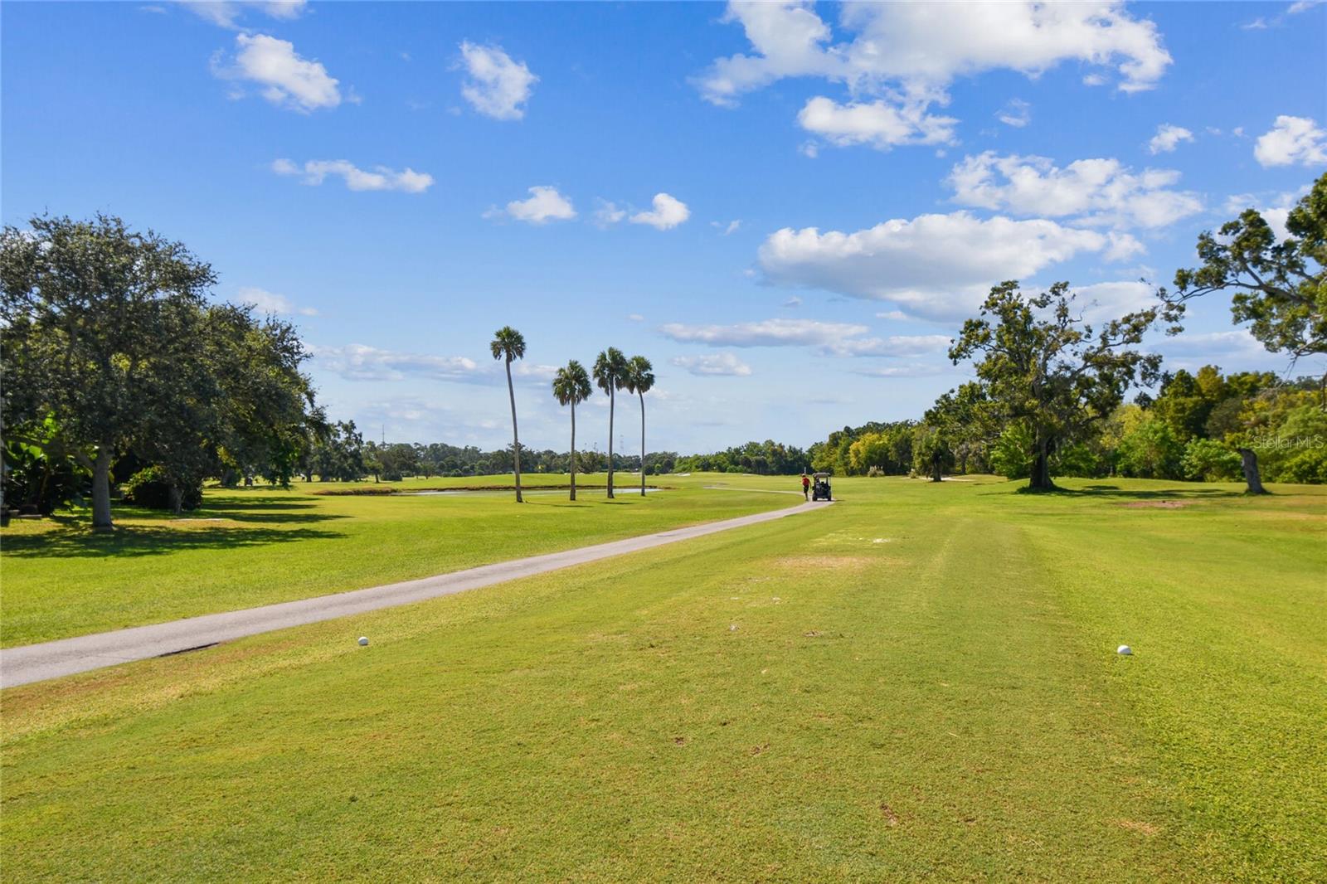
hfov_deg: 61.9
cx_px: 664
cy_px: 442
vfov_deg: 43.6
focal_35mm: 30
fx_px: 1106
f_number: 7.1
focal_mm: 20
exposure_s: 1/200
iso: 100
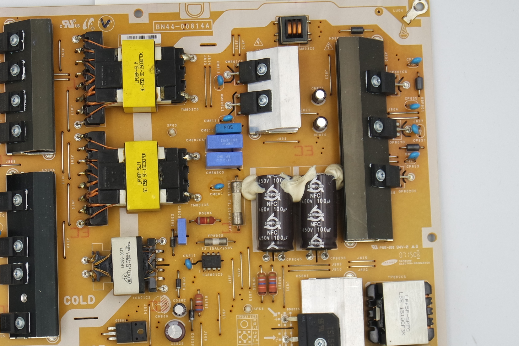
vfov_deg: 16.8
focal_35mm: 81
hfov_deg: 24.9
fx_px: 1168
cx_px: 177
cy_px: 212
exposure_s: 1/100
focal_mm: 17
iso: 160
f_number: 5
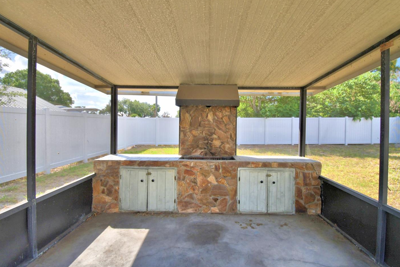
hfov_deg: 93.2
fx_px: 189
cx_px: 210
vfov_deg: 70.4
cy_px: 129
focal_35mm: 17
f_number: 4.5
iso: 125
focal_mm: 10
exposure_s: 1/500
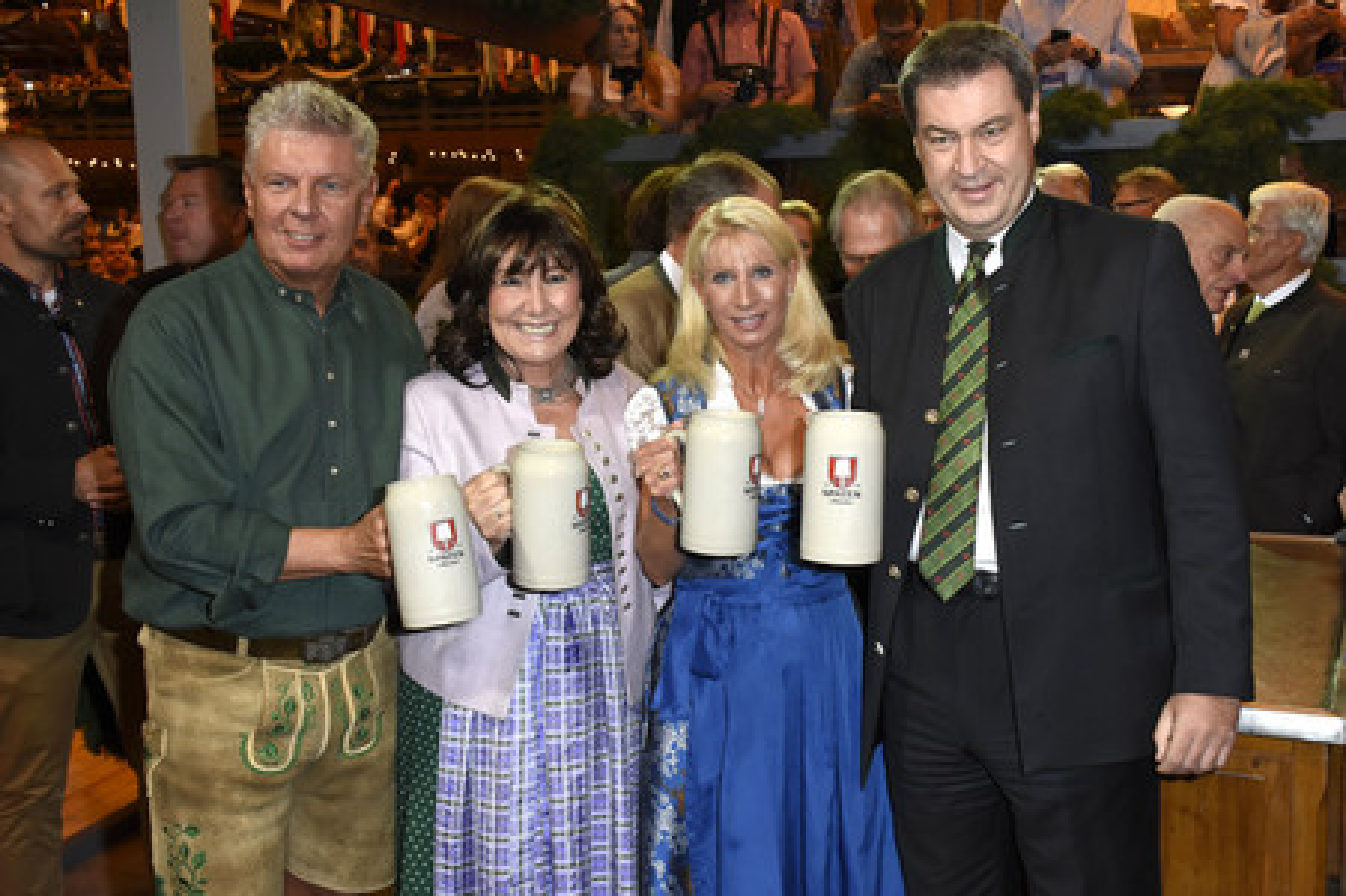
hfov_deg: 48.0
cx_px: 673
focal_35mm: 40
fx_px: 1513
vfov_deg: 33.0
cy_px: 448
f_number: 6.3
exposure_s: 1/160
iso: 1000
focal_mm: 27
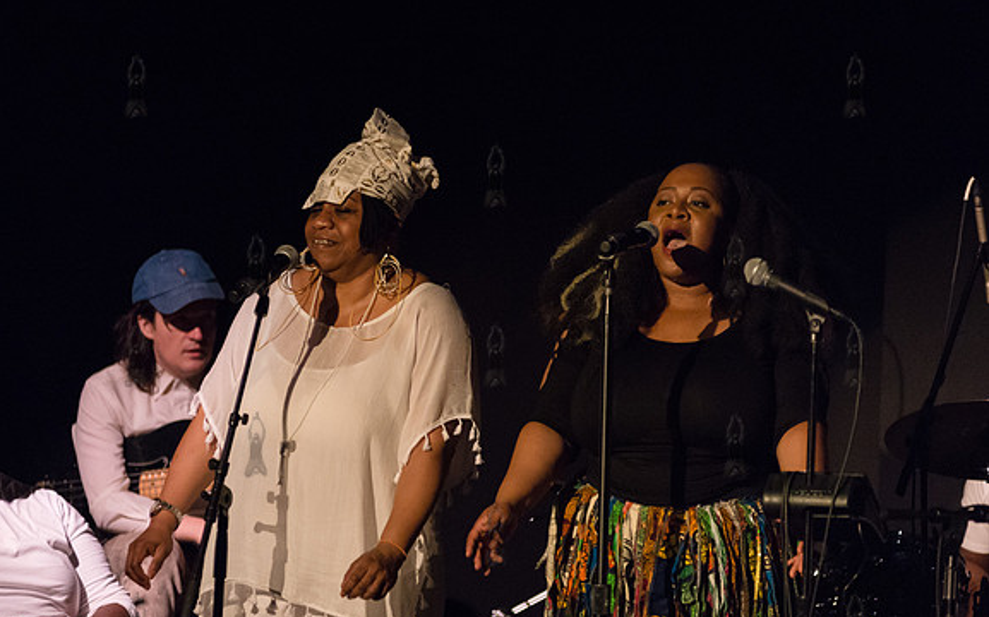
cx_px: 451
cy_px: 333
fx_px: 6331
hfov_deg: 8.9
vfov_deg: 5.6
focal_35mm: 235
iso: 4000
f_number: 2.8
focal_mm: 200
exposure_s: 1/200
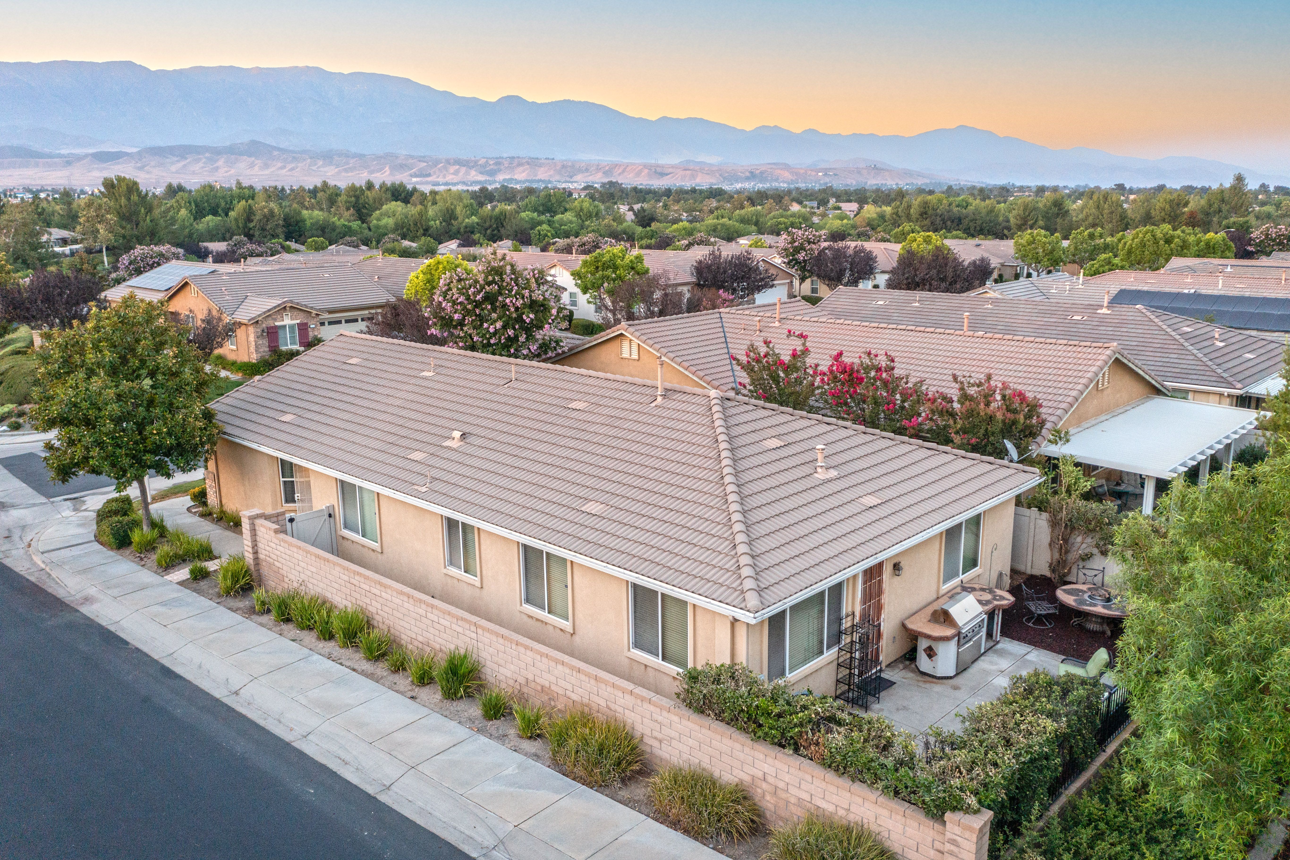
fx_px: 1003
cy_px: 430
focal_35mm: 28
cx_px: 645
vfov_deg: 46.4
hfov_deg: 65.5
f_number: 4
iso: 400
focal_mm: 10.26
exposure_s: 1/100
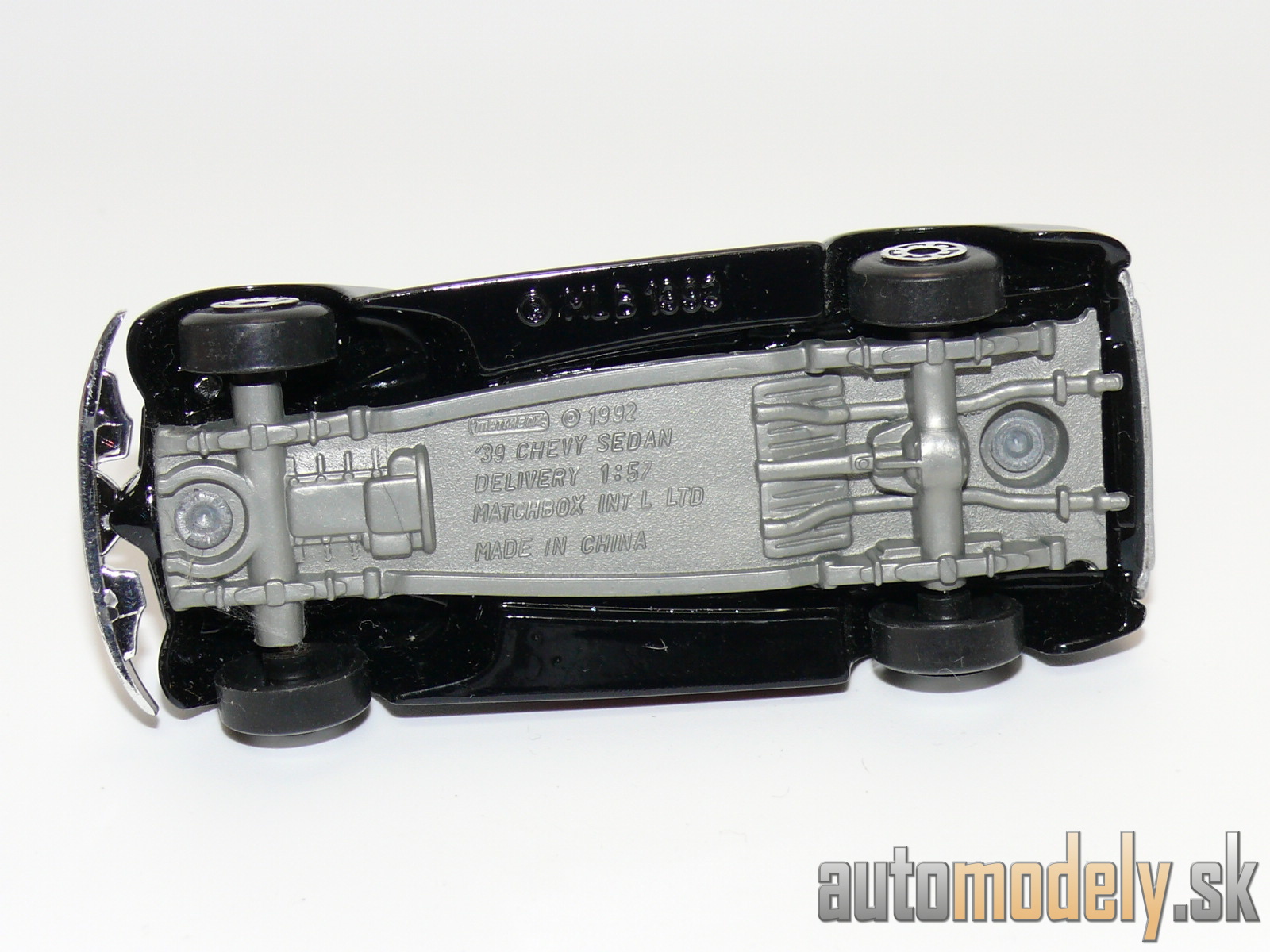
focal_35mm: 97
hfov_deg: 20.2
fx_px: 3559
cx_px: 635
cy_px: 476
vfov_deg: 15.2
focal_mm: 13.1
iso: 100
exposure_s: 1/30
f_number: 4
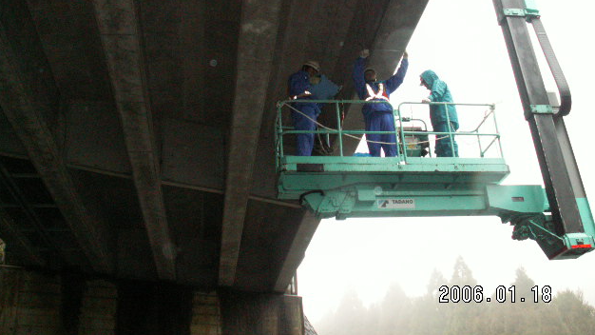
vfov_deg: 30.2
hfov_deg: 51.6
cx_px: 298
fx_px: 615
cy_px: 110
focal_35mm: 39
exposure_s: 1/40
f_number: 2.8
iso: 160
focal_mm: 5.86
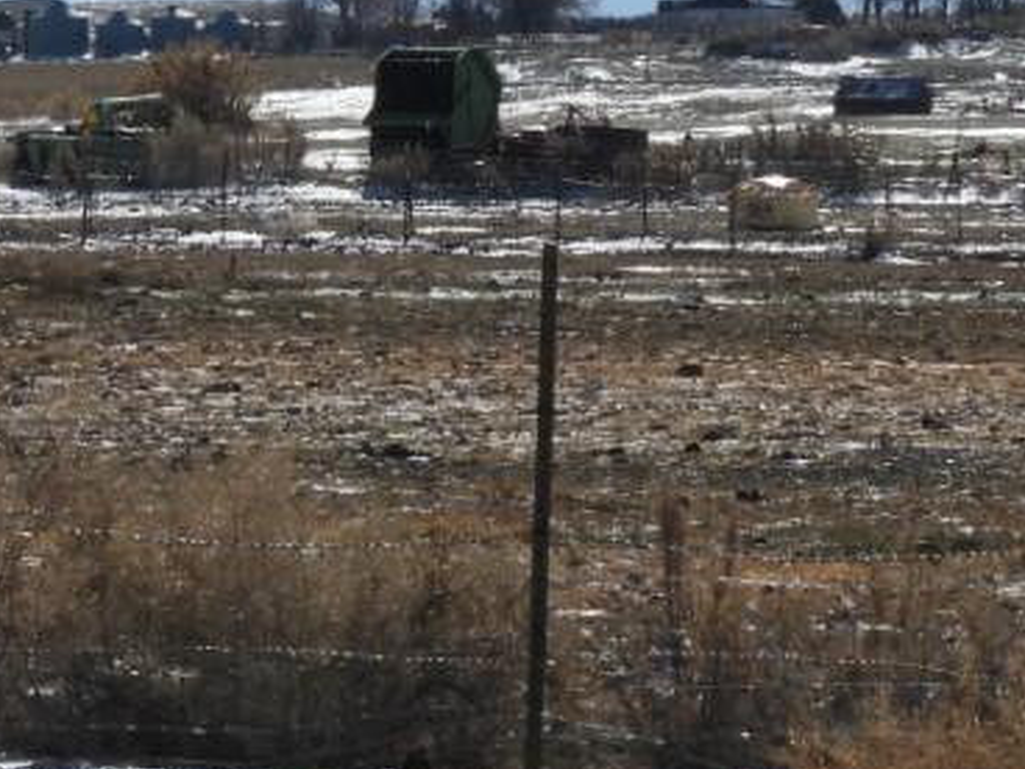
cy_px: -170
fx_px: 15249
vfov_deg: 2.9
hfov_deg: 3.8
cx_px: 340
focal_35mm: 515
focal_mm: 33
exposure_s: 1/640
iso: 100
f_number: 6.3
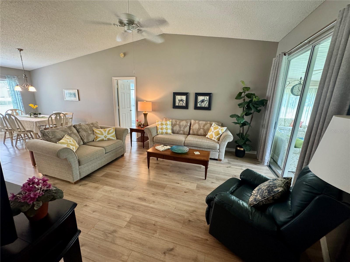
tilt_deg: -12.4
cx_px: 175
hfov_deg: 102.1
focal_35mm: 14
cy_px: 131
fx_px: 142
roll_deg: -0.6
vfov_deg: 85.7
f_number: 2.2
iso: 400
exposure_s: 1/60
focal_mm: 2.22
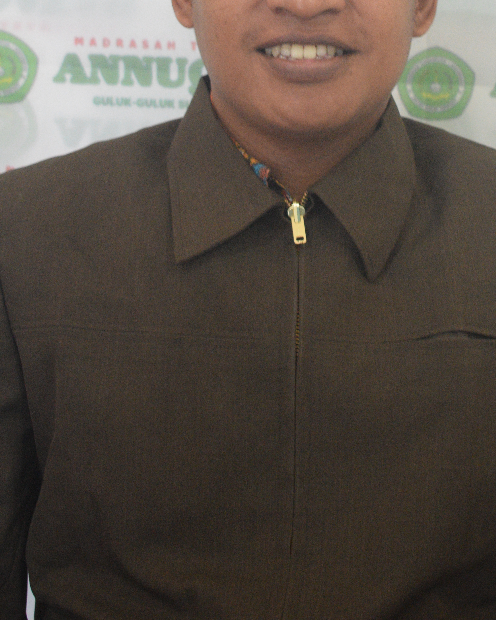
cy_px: 19
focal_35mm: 96
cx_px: 337
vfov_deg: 19.5
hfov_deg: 16.0
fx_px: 1760
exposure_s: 1/25
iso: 2200
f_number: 4.5
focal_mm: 35
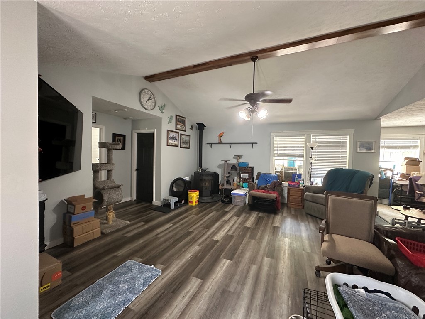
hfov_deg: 102.1
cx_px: 212
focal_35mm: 14
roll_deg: -1.4
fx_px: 172
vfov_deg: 85.7
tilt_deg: -0.9
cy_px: 160
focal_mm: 2.22
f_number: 2.2
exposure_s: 1/60
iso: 400
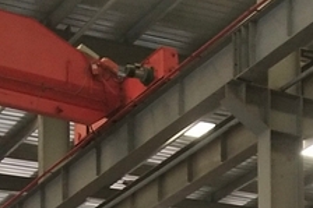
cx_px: 260
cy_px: 614
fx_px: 1451
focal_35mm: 167
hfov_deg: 12.3
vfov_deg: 7.3
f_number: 1.8
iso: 310
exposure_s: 1/50
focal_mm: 3.95
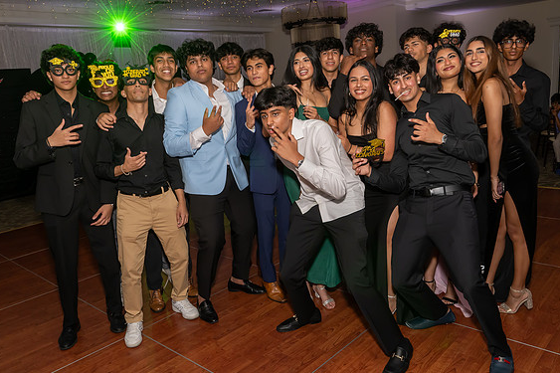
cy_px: 179
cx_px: 288
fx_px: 435
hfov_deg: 65.5
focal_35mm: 28
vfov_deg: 46.4
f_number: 9
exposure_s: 1/250
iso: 640
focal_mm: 17
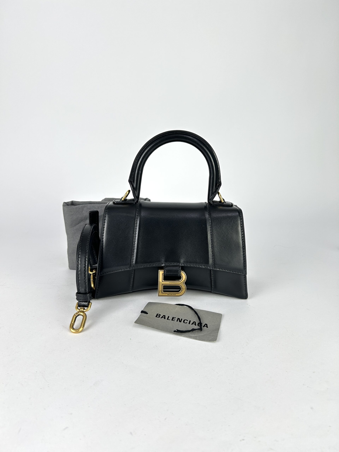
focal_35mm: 26
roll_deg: -1.6
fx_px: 339
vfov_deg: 67.3
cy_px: 226
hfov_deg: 53.1
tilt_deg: -16.8
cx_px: 170
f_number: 1.5
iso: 40
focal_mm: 5.7
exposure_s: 1/158
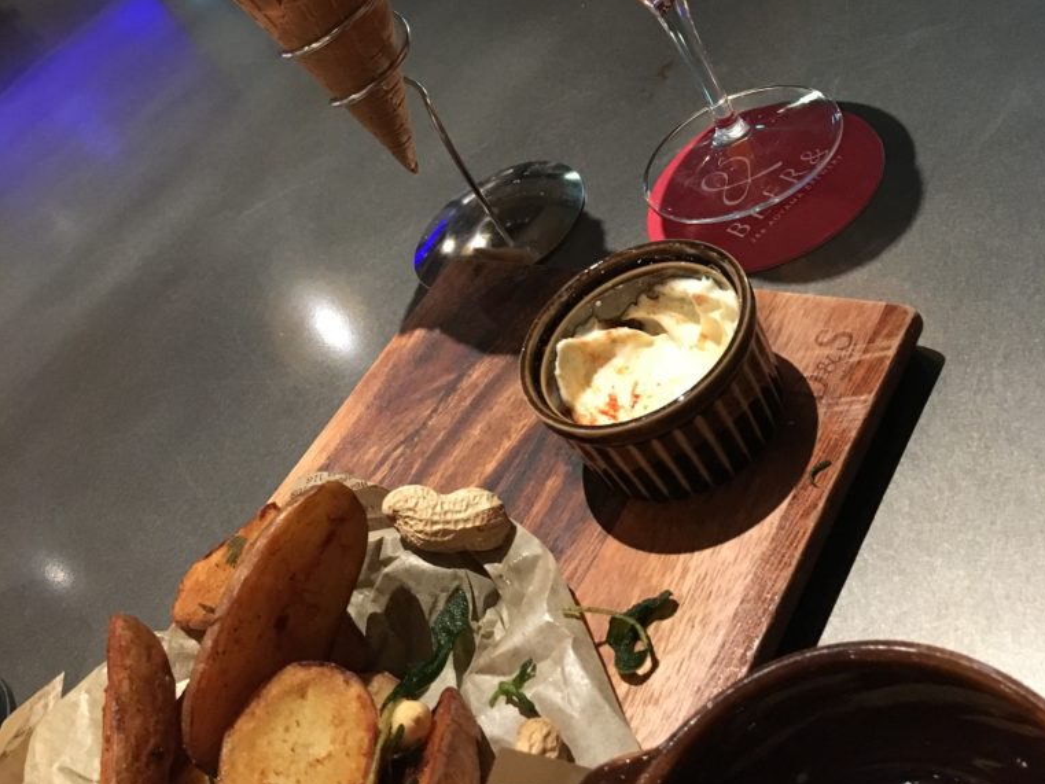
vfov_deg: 35.8
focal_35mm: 39
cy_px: 176
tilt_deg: -30.6
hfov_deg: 47.9
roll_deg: +29.5
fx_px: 1178
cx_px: 526
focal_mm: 4.15
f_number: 2.2
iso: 250
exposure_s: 1/15
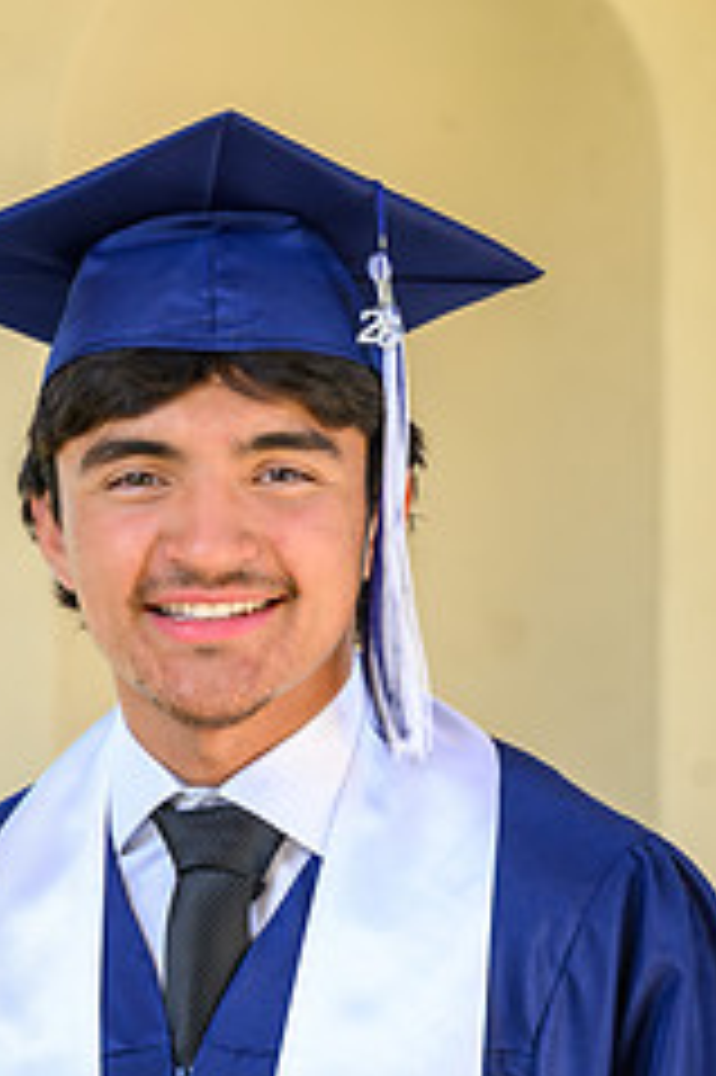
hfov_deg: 8.6
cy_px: 1008
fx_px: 4780
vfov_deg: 12.7
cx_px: 221
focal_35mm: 160
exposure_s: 1/80
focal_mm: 85
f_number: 5.6
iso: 100
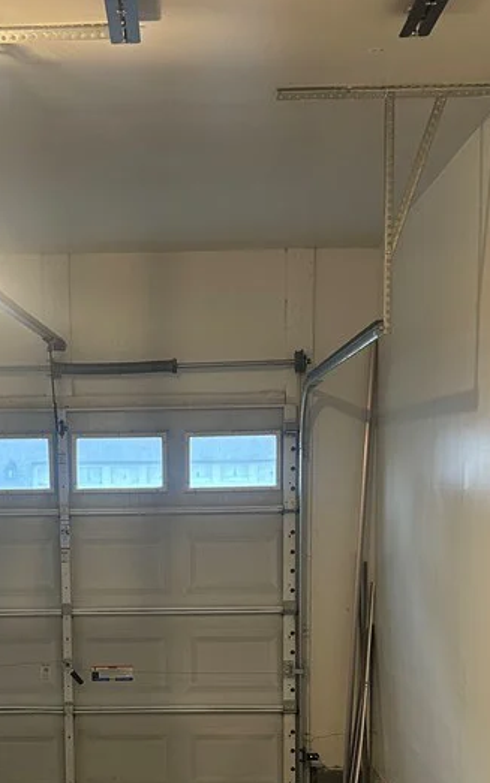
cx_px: 157
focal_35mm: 54
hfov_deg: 23.9
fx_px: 1153
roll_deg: -0.1
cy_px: 621
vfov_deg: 36.3
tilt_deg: -7.1
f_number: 1.5
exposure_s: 1/60
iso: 125
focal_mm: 5.7
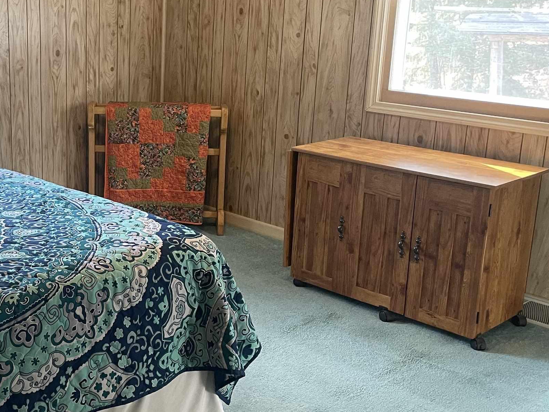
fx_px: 793
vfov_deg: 29.1
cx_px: 102
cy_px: 188
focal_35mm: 50
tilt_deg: -12.9
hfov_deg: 36.7
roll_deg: +0.8
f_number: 1.6
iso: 200
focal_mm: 4.2
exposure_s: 1/60
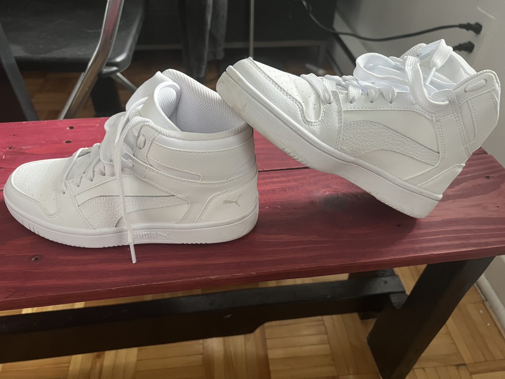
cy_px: 190
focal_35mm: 26
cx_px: 252
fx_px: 379
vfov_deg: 53.1
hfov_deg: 67.3
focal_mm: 5.7
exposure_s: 1/54
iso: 500
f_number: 1.5
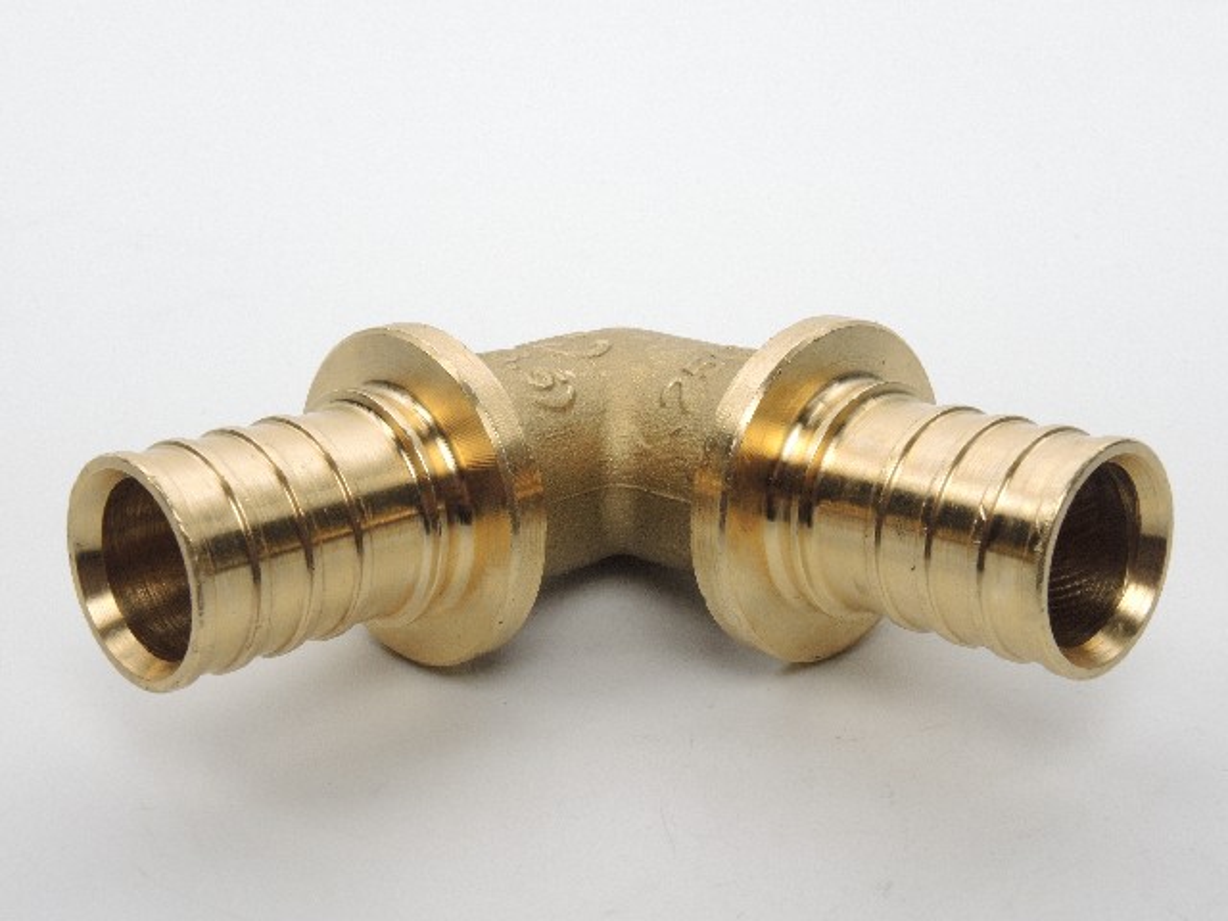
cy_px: 460
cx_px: 614
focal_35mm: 50
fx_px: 1774
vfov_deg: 29.1
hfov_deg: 38.2
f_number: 8
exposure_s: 1/320
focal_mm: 11
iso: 400
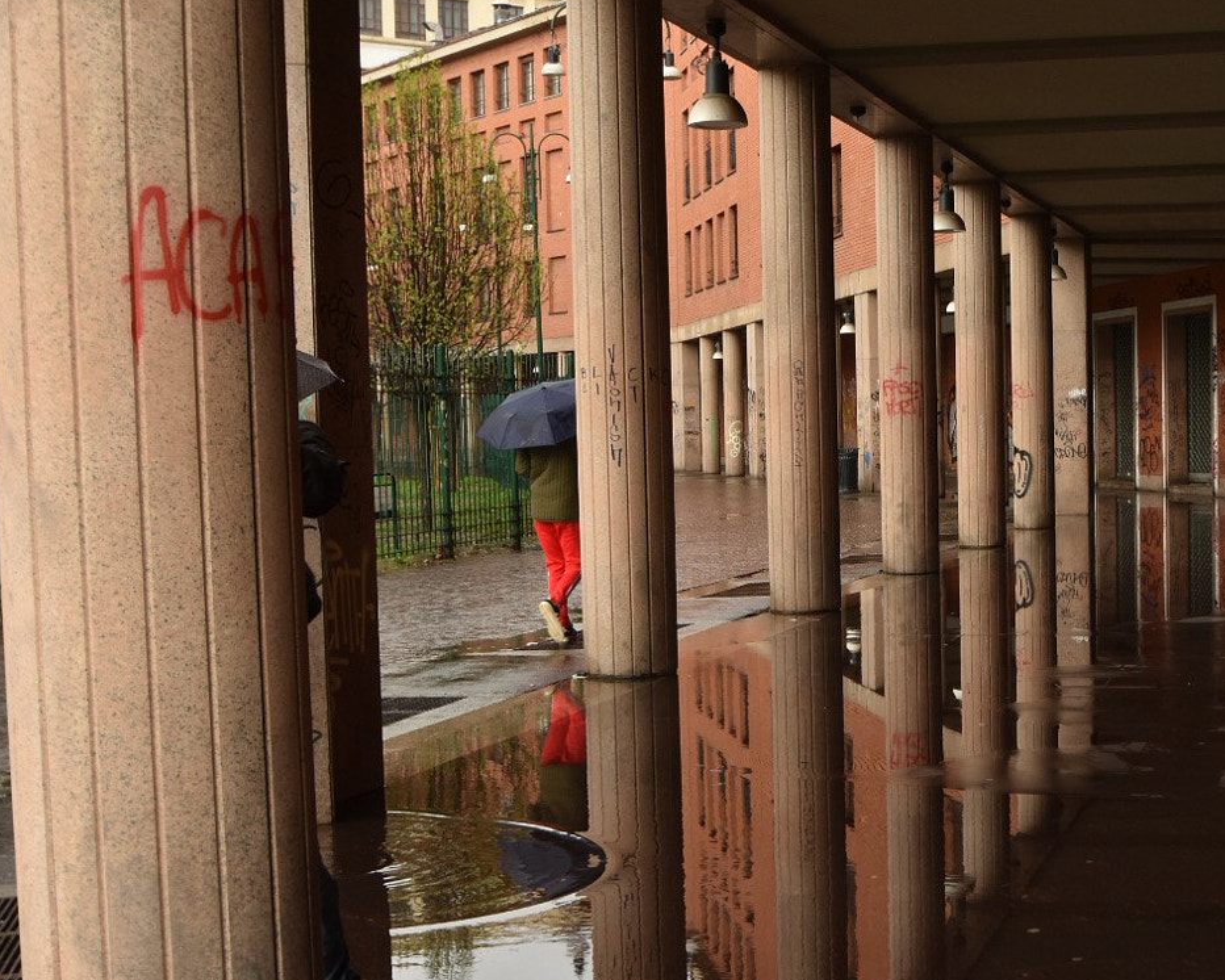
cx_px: 959
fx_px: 2103
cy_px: 523
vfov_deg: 26.2
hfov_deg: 31.7
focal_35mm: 58
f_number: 6.3
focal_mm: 24
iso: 220
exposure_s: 1/100
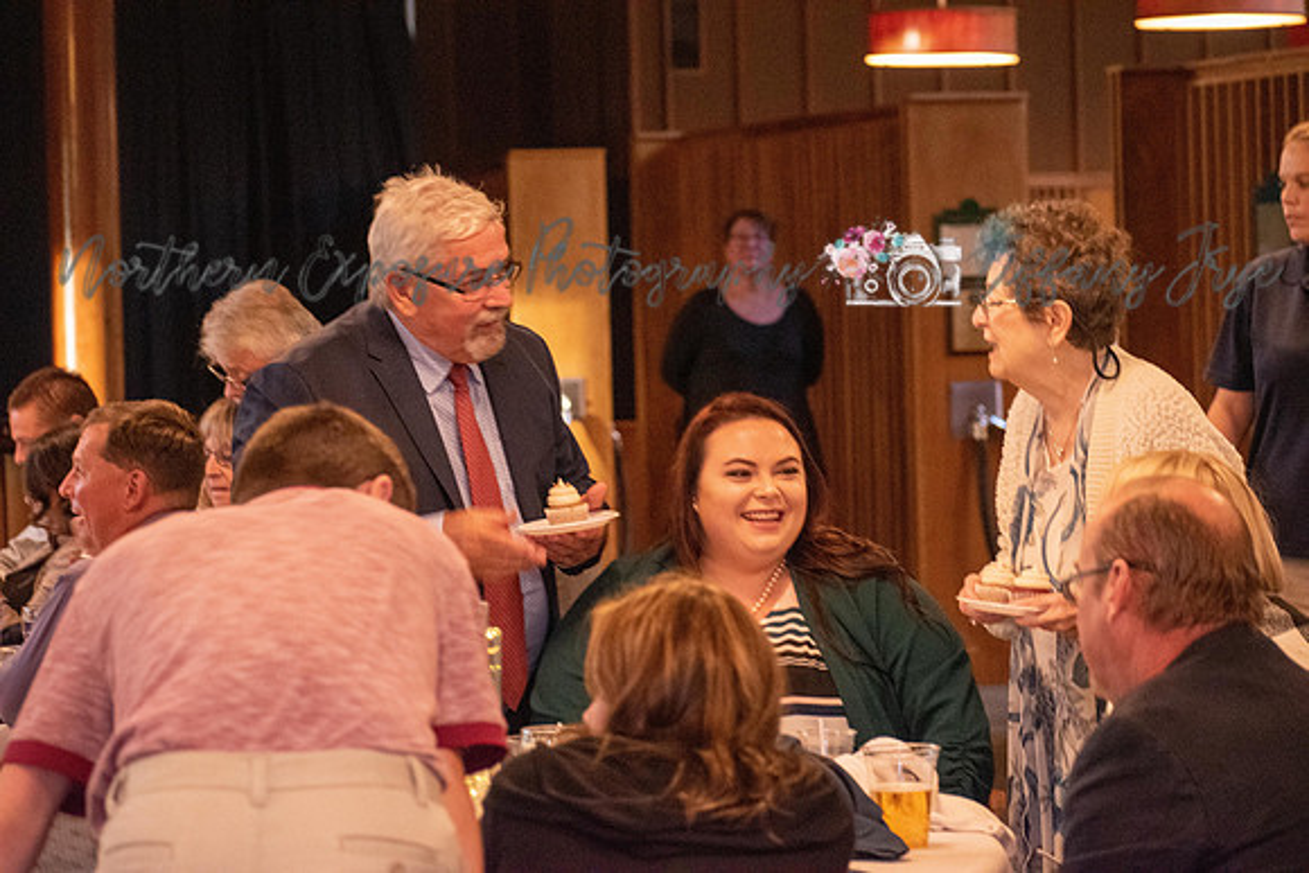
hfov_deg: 15.2
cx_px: 654
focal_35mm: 135
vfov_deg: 10.2
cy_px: 436
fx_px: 4910
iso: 5000
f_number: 4.8
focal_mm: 90
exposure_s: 1/60
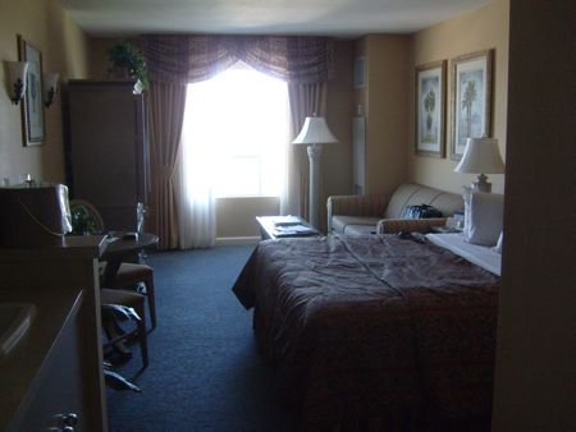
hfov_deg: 52.6
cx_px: 288
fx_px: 583
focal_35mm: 35
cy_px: 216
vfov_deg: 40.7
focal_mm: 5.8
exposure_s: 1/10
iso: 200
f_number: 2.8
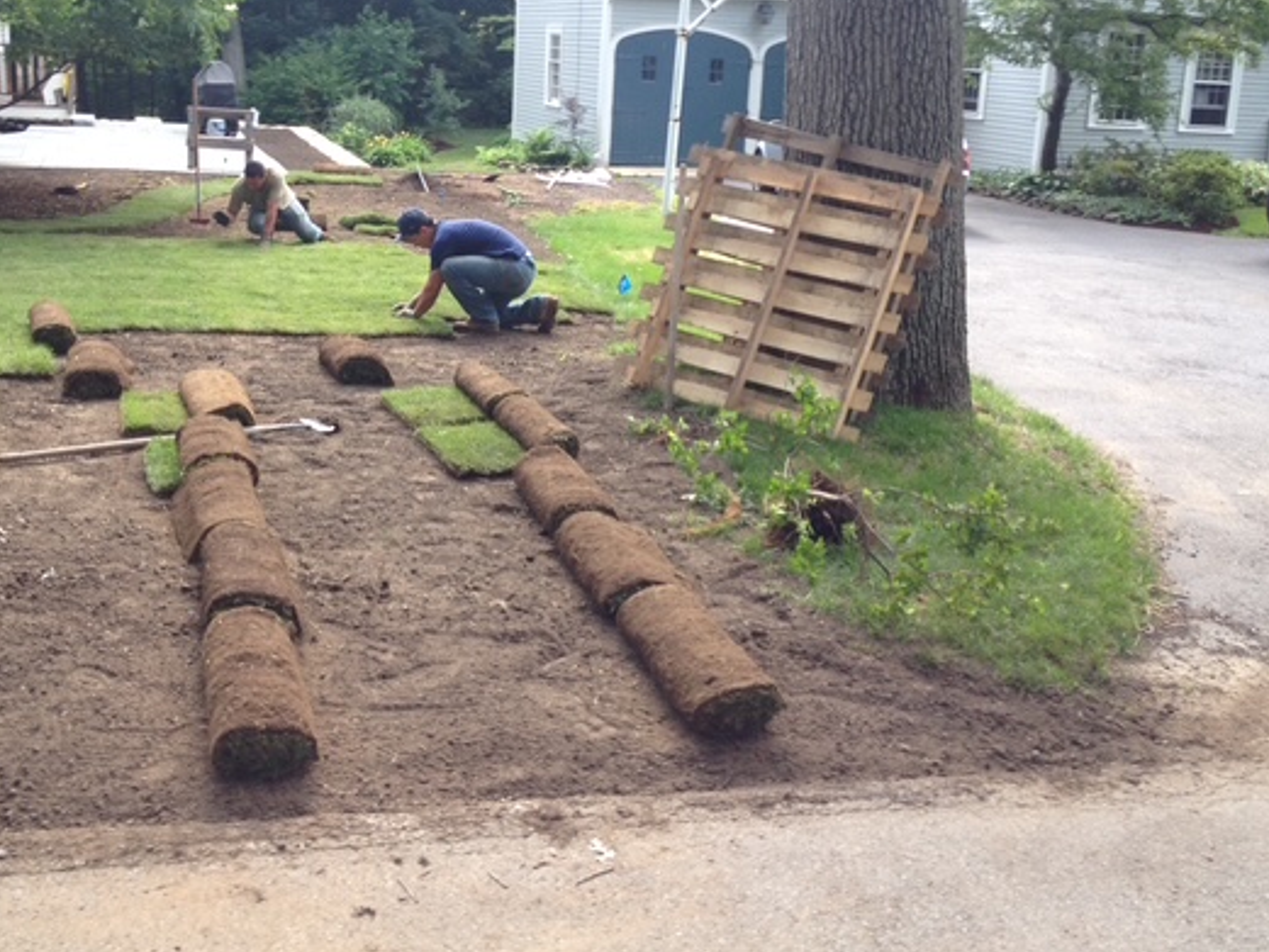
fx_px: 1577
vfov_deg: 33.5
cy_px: 373
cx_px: 499
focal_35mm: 43
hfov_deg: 43.6
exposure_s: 1/179
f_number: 2.4
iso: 50
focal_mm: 4.28
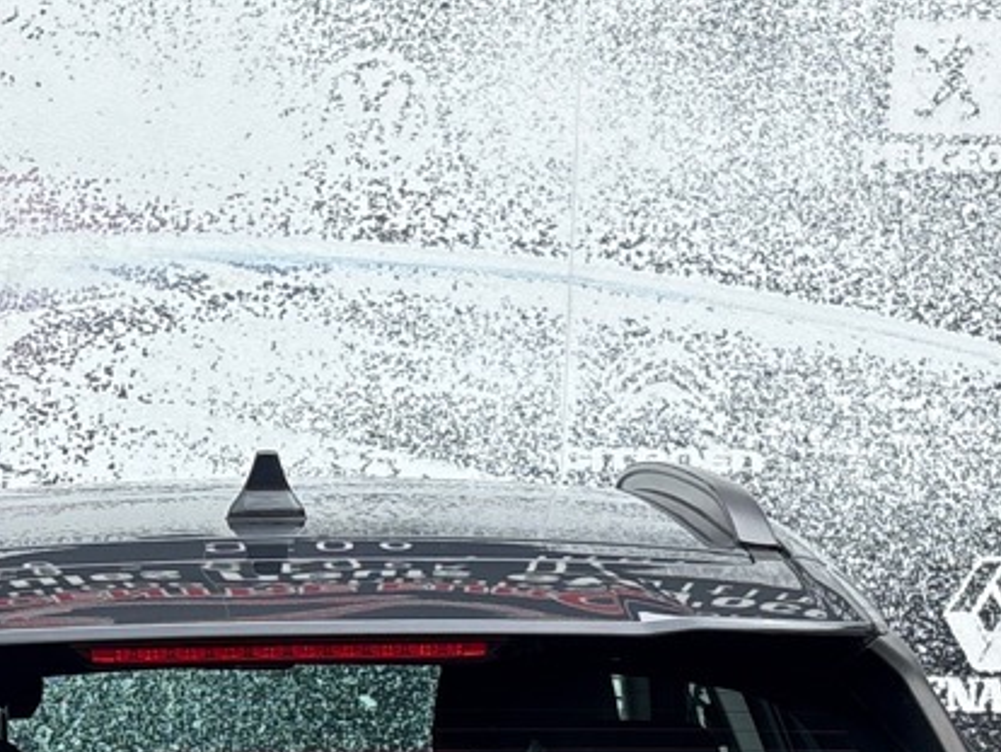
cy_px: 752
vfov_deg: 13.0
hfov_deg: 17.2
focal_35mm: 113
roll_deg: -0.7
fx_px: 3270
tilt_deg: -4.7
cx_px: 162
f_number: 1.6
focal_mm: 5.96
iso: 50
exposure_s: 1/1667
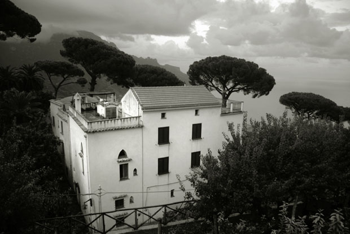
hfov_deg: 67.3
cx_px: 175
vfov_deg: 48.0
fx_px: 263
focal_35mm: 27
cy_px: 117
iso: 200
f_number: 3.5
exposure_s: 1/10
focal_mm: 18
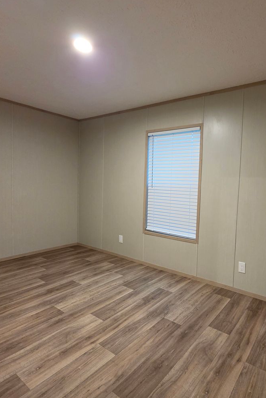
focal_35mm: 19
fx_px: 211
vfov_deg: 86.9
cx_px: 173
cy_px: 195
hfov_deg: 63.2
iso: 400
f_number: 1.9
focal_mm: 2.2
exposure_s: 1/60
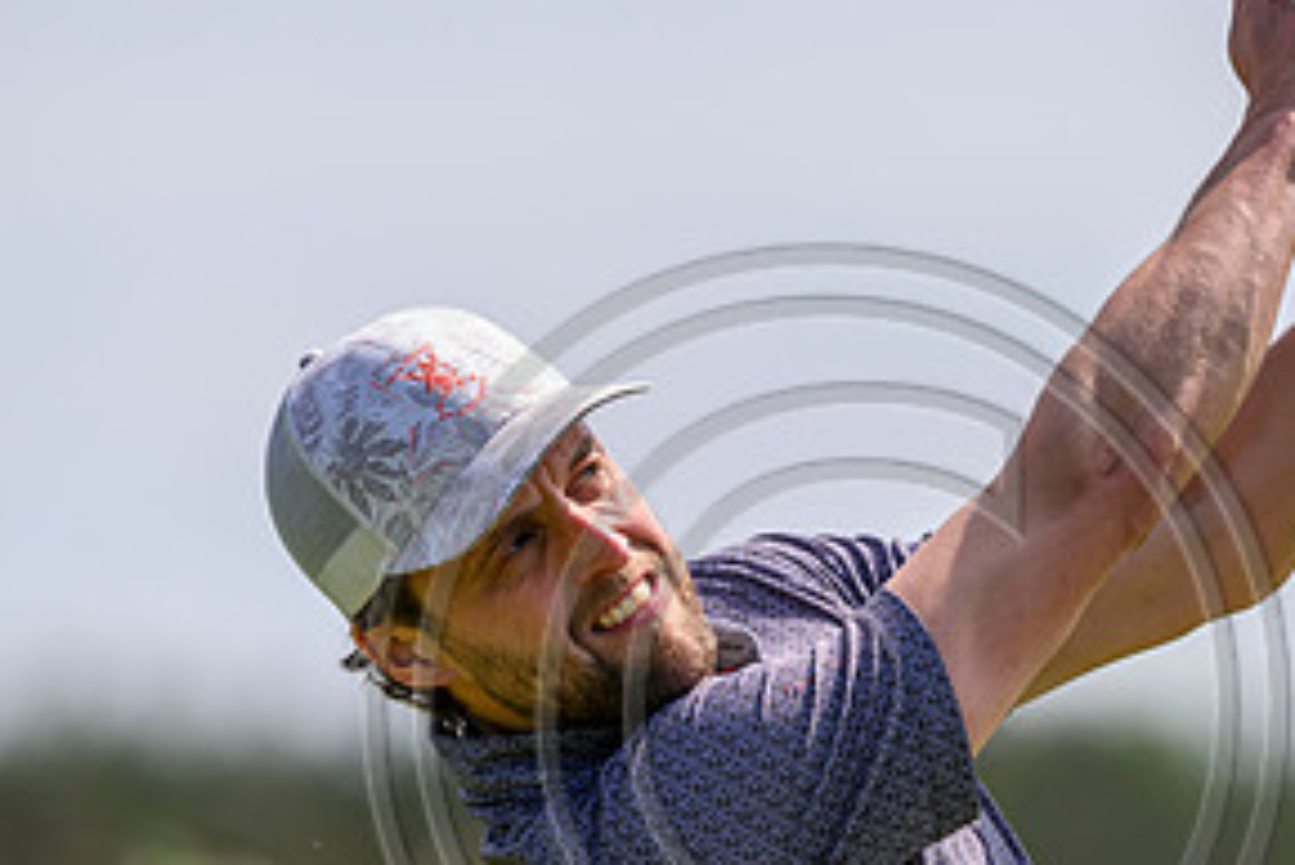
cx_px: 824
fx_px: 28863
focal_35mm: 802
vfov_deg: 1.7
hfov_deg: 2.6
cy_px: 701
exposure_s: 1/3200
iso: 500
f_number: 4.5
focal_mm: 400
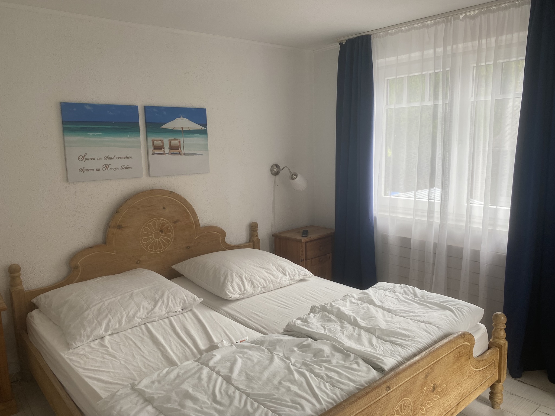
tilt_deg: -10.3
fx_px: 417
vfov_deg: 53.1
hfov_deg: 67.3
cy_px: 208
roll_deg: +1.7
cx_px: 278
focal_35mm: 26
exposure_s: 1/121
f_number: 1.8
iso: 64
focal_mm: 4.25
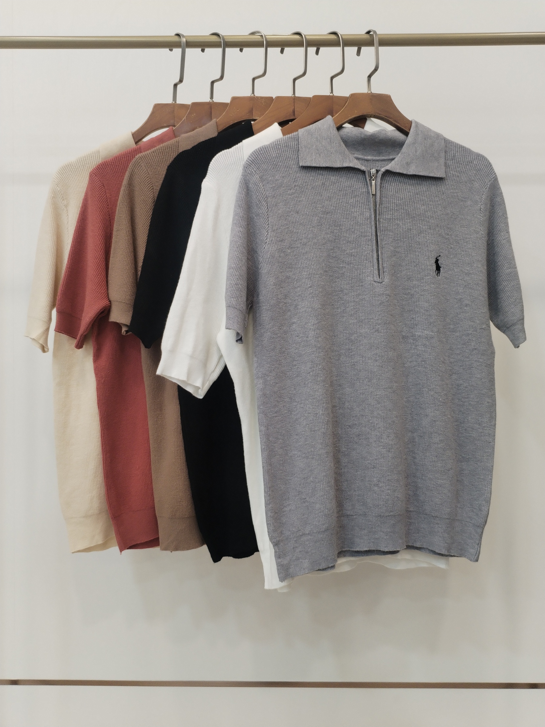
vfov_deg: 61.7
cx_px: 272
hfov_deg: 48.2
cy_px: 364
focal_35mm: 29
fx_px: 609
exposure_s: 1/60
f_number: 1.8
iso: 377
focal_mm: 4.75
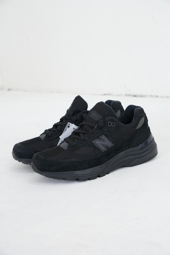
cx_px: 85
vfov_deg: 25.1
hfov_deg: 16.9
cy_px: 128
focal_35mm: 81
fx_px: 573
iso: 1600
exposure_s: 1/30
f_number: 8
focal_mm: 81
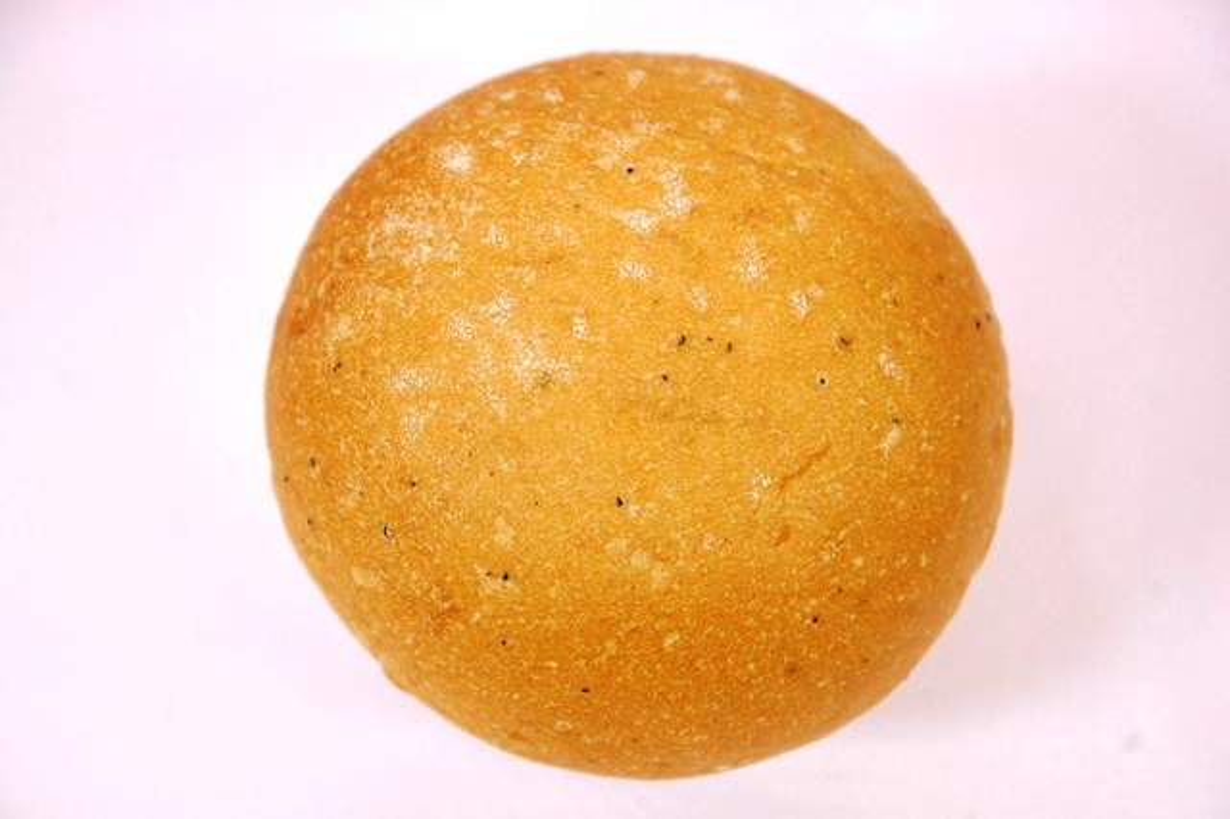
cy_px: 410
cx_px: 615
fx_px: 4354
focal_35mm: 128
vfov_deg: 10.7
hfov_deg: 16.1
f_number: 5.6
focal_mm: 85
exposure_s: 1/30
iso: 1600
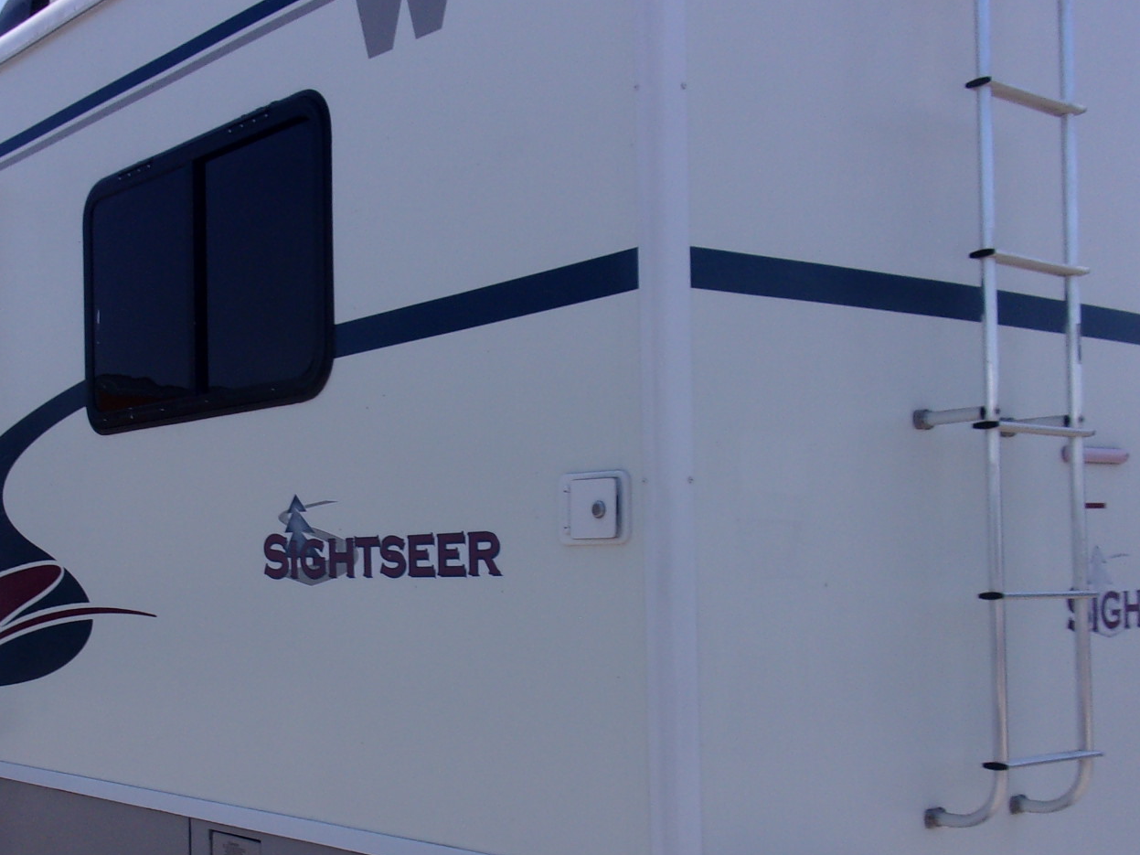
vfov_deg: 31.2
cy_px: 595
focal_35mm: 46
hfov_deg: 40.6
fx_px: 1515
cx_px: 366
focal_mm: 5.1
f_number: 10.8
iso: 80
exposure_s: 1/105
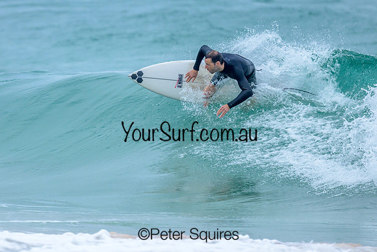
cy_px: 89
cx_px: 169
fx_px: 11518
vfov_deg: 1.3
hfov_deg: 1.9
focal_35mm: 1100
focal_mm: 800
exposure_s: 1/3200
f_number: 6.3
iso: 800
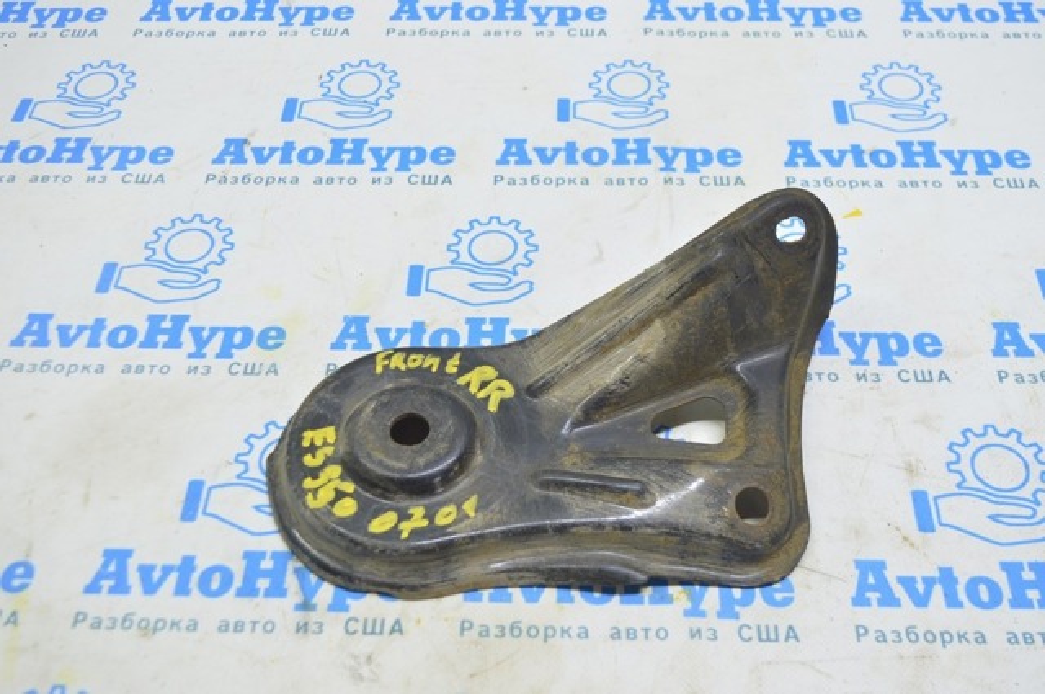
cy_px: 347
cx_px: 522
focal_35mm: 42
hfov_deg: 46.5
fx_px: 1218
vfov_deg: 31.8
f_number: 5.6
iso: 400
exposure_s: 1/20
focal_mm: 28
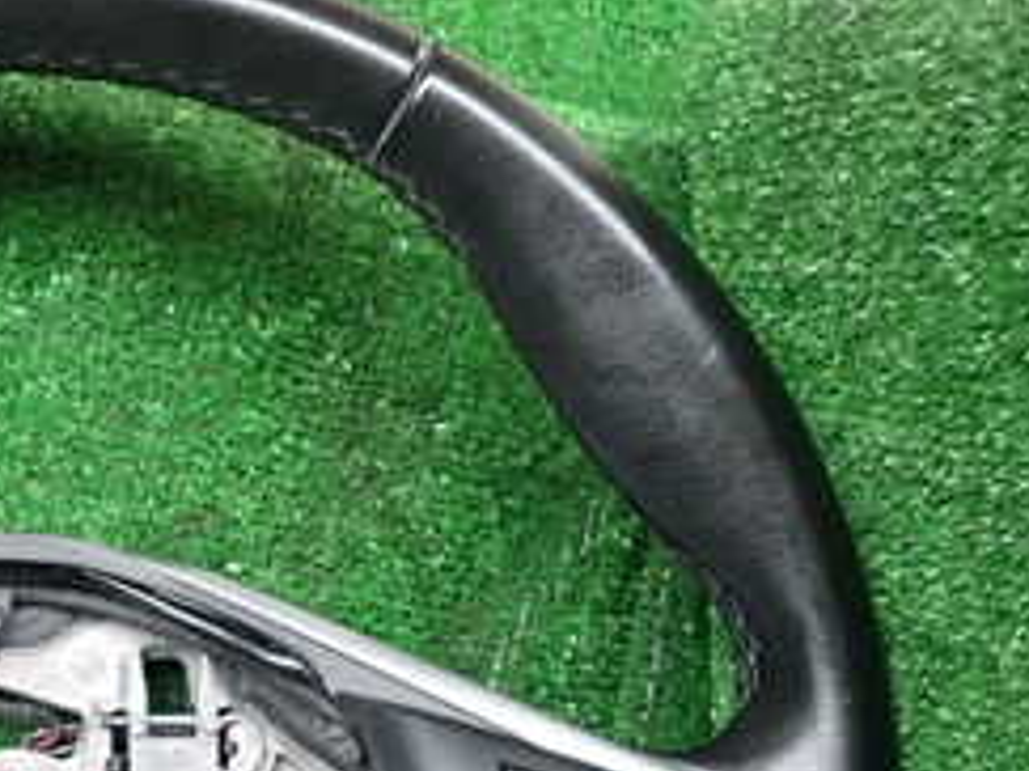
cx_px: 21
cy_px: 843
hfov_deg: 25.2
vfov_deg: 19.1
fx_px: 2199
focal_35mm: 74
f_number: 2.3
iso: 400
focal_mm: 5.4
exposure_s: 1/30
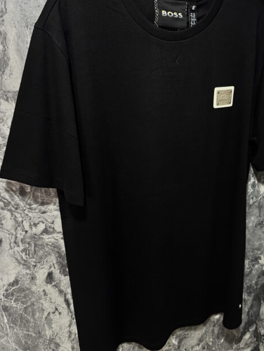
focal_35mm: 31
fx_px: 315
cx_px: 159
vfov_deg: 58.3
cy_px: 165
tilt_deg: -19.8
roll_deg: +0.7
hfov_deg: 45.2
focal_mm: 6.76
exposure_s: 1/60
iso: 500
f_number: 1.78
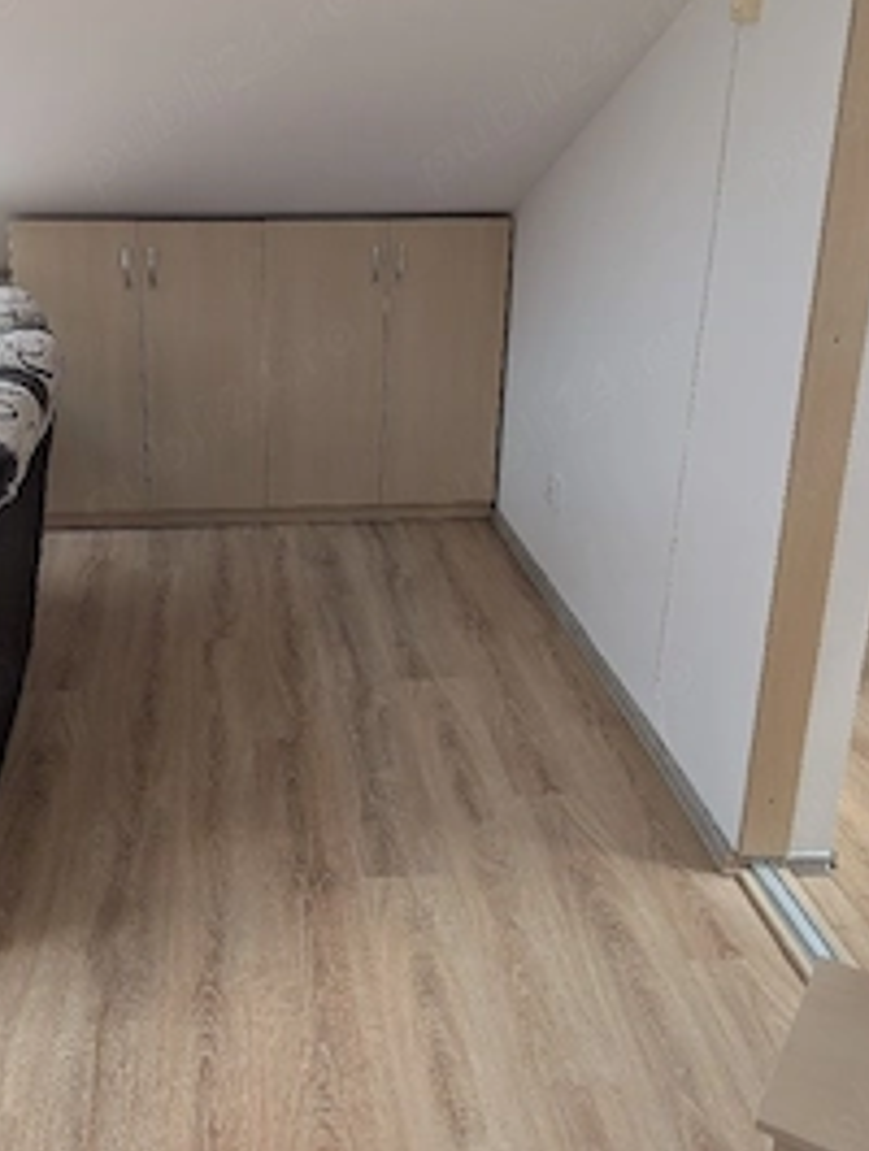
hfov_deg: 39.4
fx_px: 1200
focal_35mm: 36
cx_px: 304
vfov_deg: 51.0
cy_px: 469
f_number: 1.68
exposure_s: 1/208
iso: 28
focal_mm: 6.9
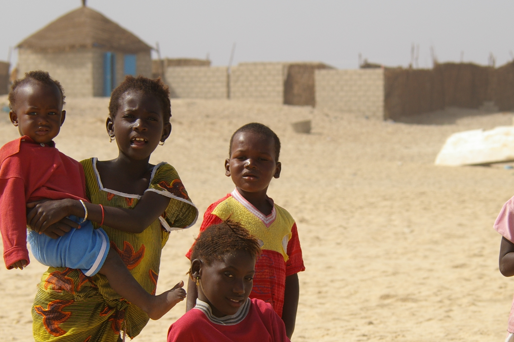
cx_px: 328
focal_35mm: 190
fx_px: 2710
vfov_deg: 7.2
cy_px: 255
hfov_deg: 10.8
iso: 200
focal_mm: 80
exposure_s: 1/350
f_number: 9.5
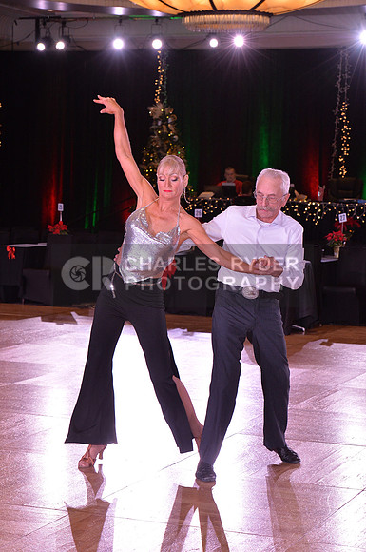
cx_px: 183
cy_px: 276
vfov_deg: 22.2
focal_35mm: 92
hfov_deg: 14.8
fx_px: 1407
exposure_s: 1/250
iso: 2000
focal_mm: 92
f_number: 6.3
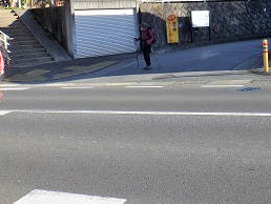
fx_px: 392
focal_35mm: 50
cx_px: 191
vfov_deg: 28.5
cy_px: 38
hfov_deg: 37.5
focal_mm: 5
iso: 125
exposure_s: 1/320
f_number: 4.2
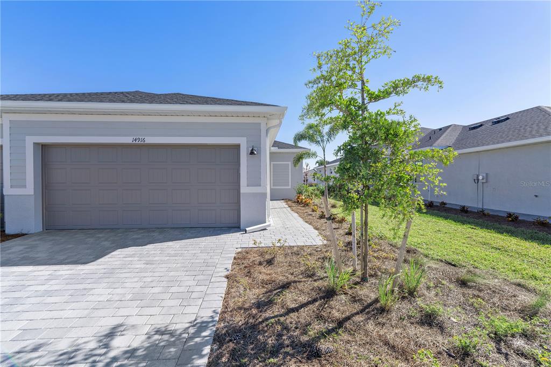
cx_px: 276
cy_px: 184
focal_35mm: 16
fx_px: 245
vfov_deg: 73.7
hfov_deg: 96.8
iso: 250
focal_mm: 16
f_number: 7.1
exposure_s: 1/800
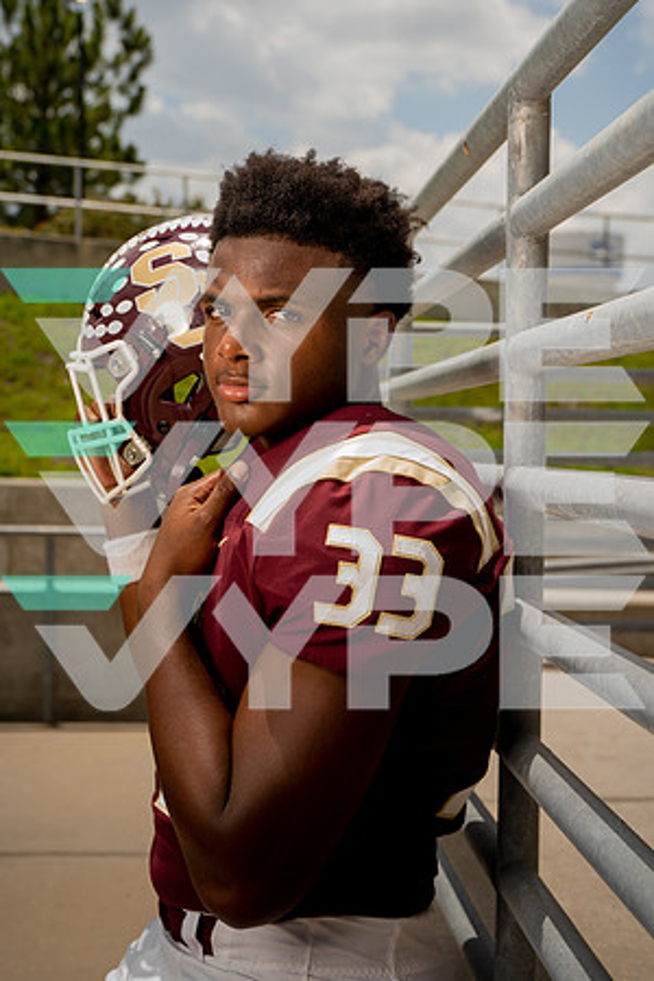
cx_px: 327
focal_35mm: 60
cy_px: 490
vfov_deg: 33.4
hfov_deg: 22.6
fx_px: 1635
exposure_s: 1/200
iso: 50
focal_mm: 60
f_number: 6.3
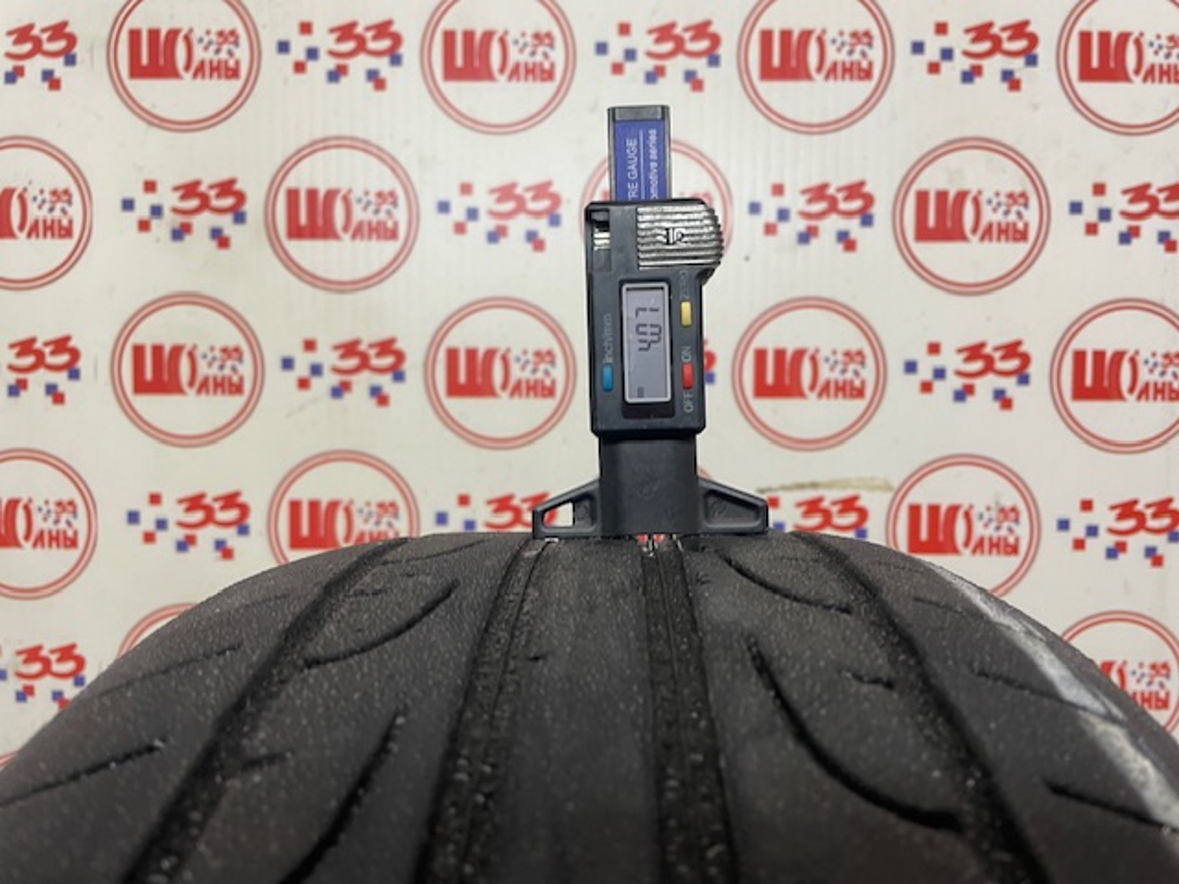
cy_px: 442
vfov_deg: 53.1
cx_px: 590
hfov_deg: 67.3
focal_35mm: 26
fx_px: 886
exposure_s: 1/50
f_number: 1.6
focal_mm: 4.2
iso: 64
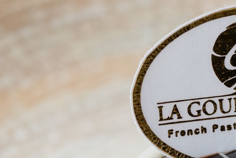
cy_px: 248
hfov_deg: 10.6
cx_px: 234
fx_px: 1259
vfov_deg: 7.0
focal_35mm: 192
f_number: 5
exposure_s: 1/160
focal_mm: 35
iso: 800
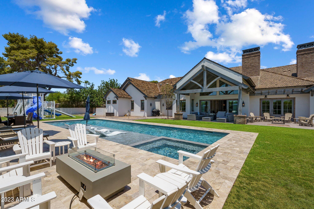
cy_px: 104
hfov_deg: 96.7
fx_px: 140
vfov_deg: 73.7
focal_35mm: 16
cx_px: 157
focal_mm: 16
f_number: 13
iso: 125
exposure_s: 1/160
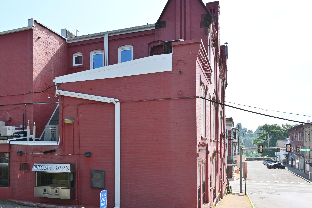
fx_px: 303
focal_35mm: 35
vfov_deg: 37.4
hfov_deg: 53.6
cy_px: 139
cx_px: 111
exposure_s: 1/200
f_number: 8
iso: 100
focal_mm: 24
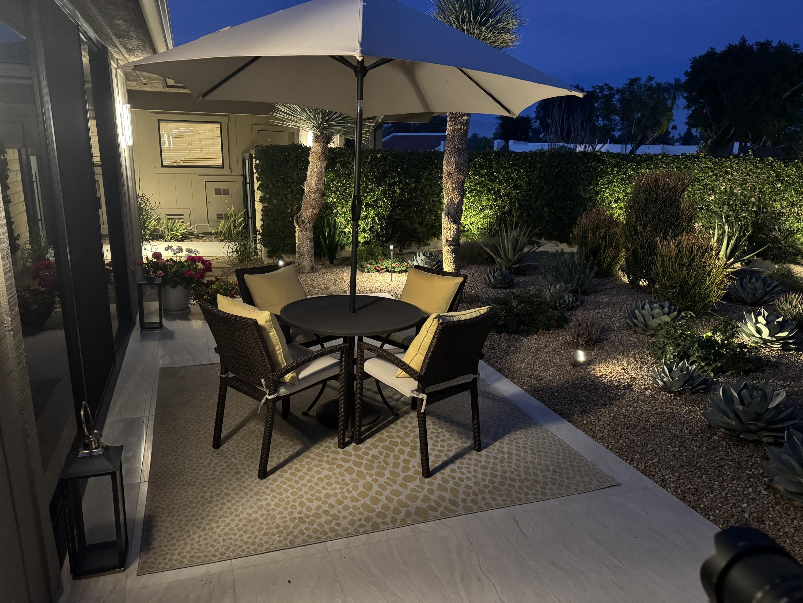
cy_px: 302
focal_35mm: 24
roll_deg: -1.3
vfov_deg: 56.8
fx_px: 557
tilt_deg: -15.5
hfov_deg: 71.6
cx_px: 402
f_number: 1.78
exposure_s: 1/30
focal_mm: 6.76
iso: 1000
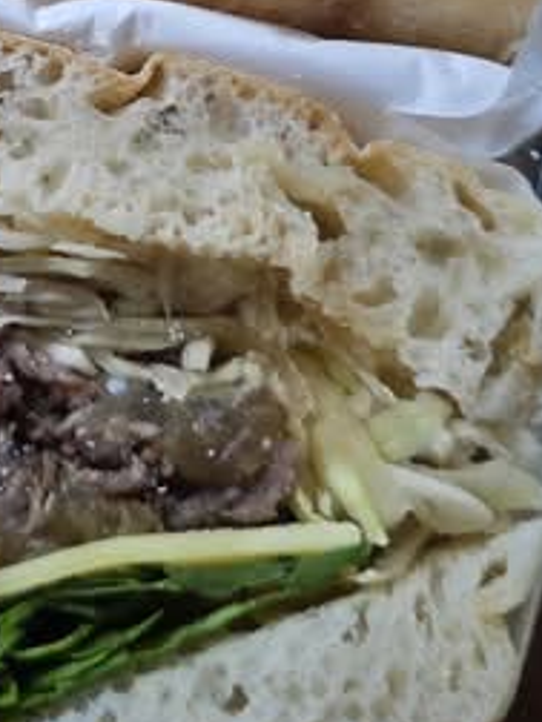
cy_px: -21
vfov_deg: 27.1
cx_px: -34
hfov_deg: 21.0
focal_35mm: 67
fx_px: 1399
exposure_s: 1/100
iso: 64
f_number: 1.7
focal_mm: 6.3
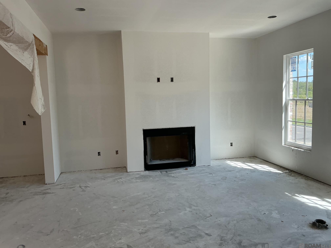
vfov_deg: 48.2
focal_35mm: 29
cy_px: 124
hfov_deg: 61.7
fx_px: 277
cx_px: 166
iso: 20
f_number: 1.8
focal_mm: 3
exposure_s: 1/160
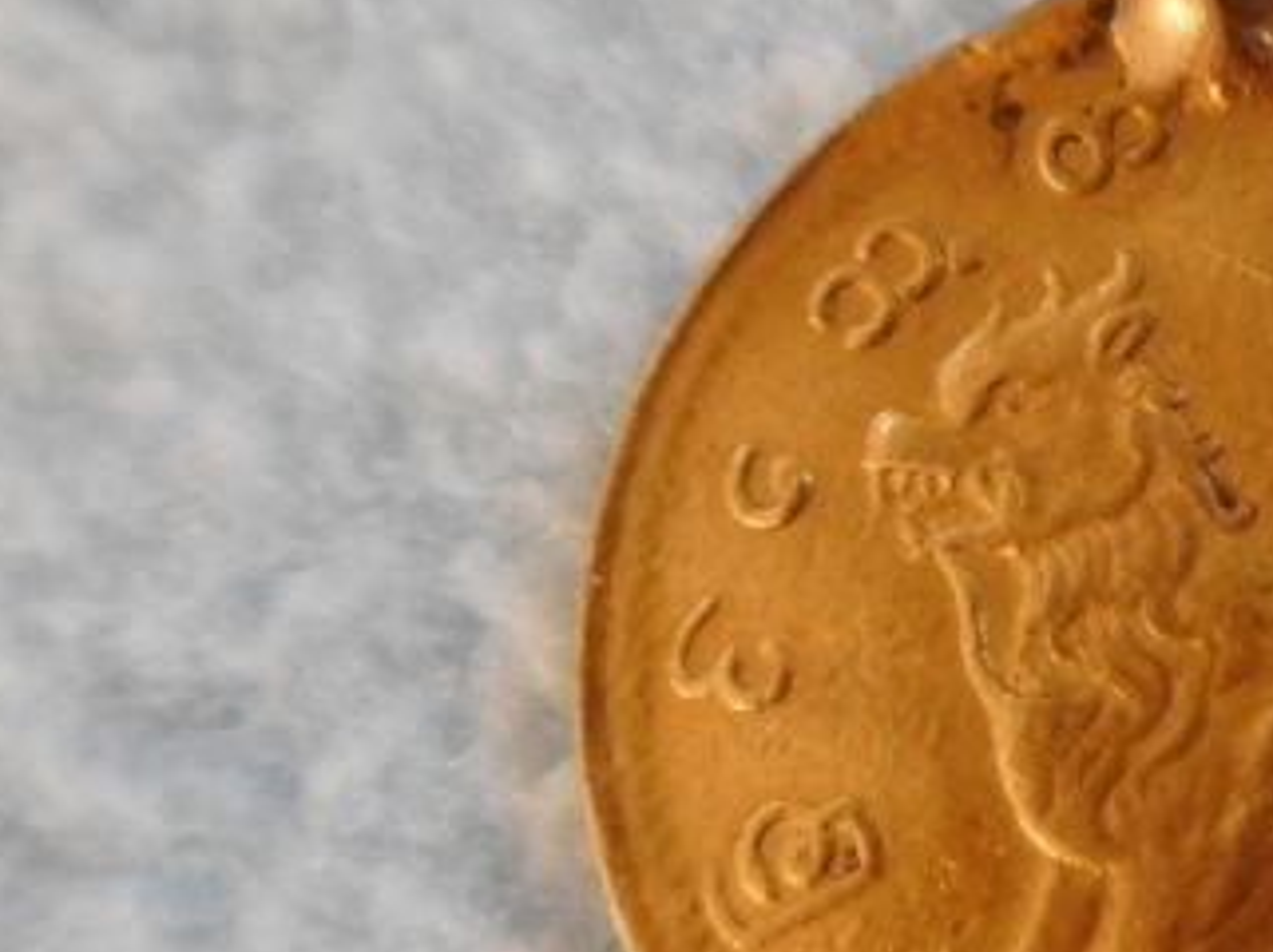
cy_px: 504
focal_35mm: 78
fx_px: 2865
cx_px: 1257
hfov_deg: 24.0
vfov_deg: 18.9
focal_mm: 4.5
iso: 400
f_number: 3.7
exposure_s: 1/15
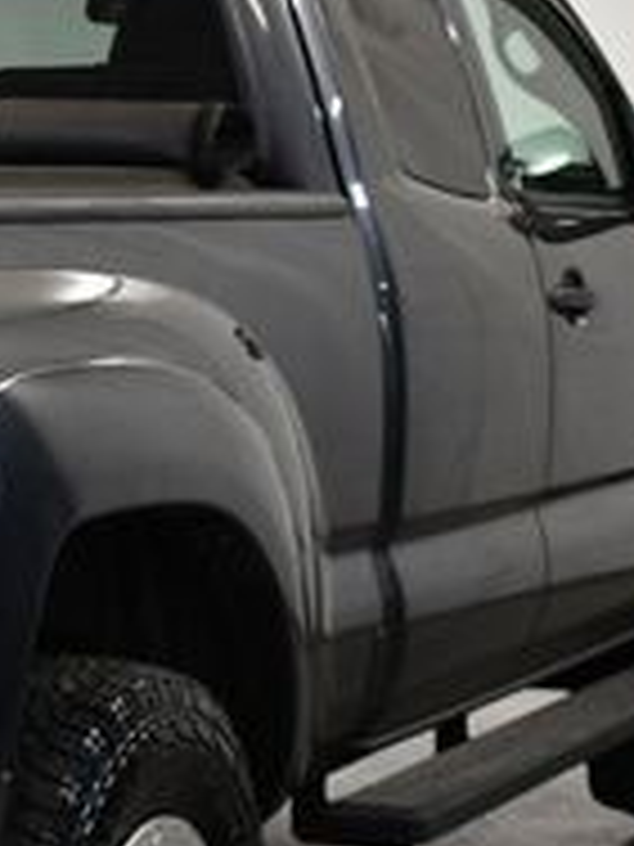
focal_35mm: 144
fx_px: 3517
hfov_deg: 9.8
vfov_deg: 13.7
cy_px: 490
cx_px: -450
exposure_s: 1/125
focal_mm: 22
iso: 800
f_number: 3.8
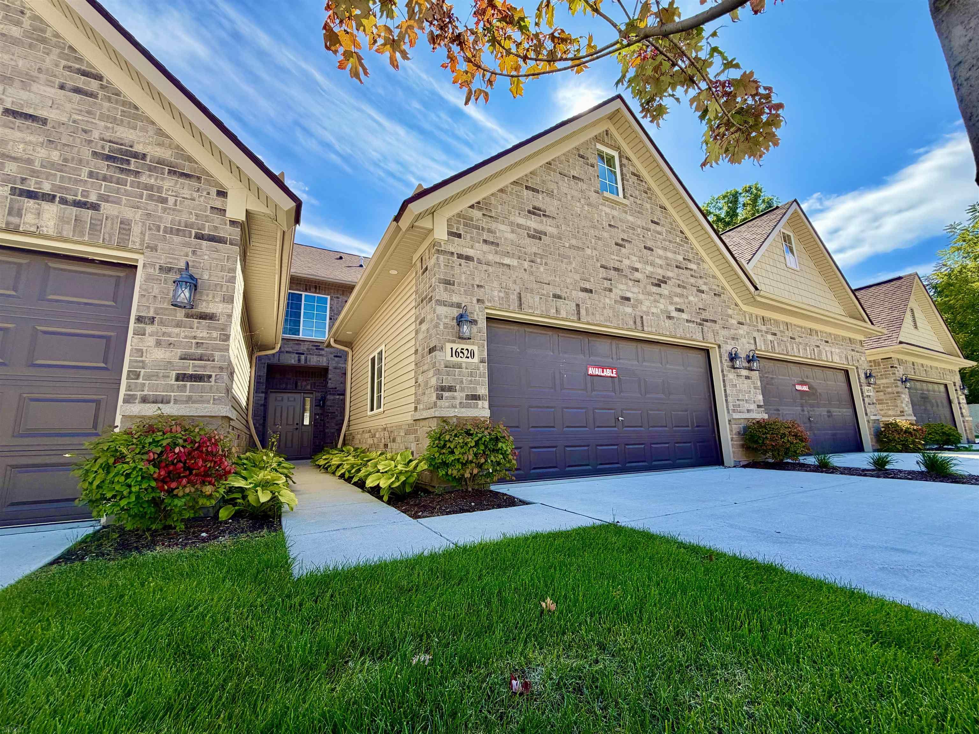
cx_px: 490
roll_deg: +1.7
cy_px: 367
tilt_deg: +9.9
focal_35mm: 14
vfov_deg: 85.7
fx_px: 396
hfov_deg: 102.1
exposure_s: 1/613
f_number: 2.2
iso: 40
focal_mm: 2.22
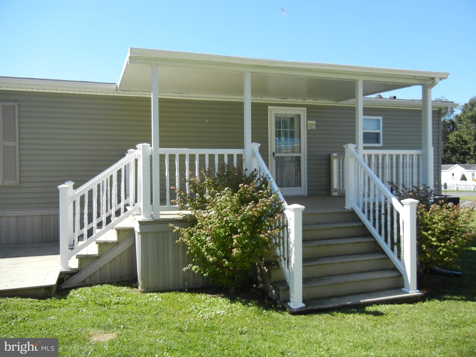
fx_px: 413
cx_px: 238
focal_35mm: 30
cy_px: 178
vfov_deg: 46.8
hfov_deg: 60.0
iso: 160
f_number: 3.5
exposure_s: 1/743
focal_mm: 5.4
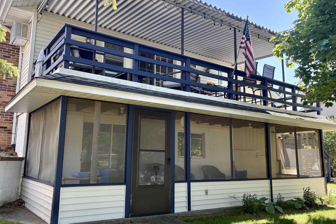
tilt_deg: +9.8
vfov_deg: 41.1
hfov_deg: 58.7
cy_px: 106
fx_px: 299
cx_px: 164
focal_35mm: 32
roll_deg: -0.4
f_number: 1.6
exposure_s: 1/438
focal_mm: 5.96
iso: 64
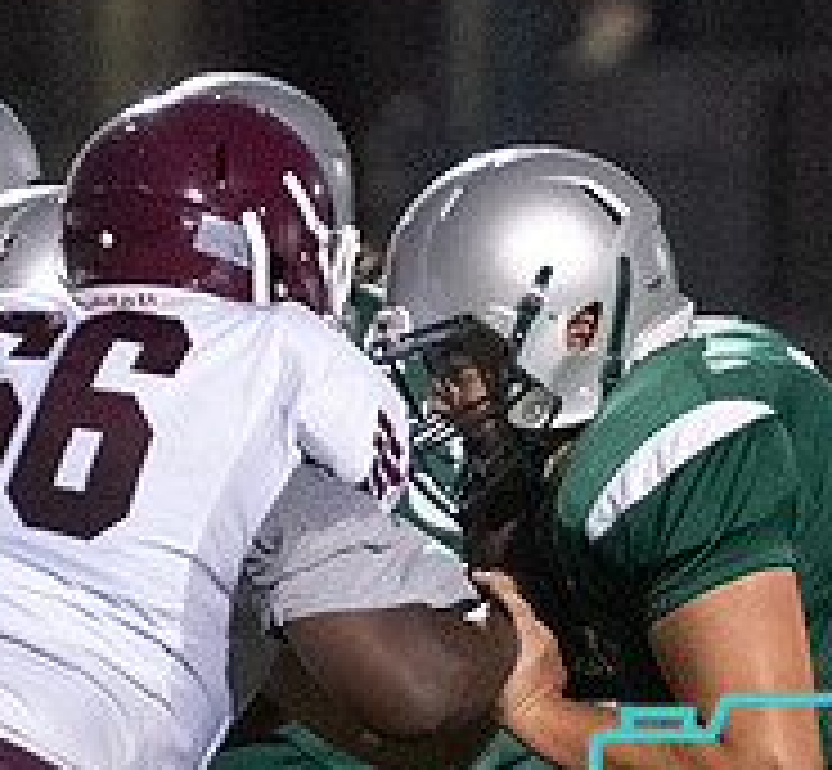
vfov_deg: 1.6
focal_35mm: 1082
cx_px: 567
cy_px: 1093
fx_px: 28331
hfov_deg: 1.7
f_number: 2.8
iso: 6400
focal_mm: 200
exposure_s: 1/1000
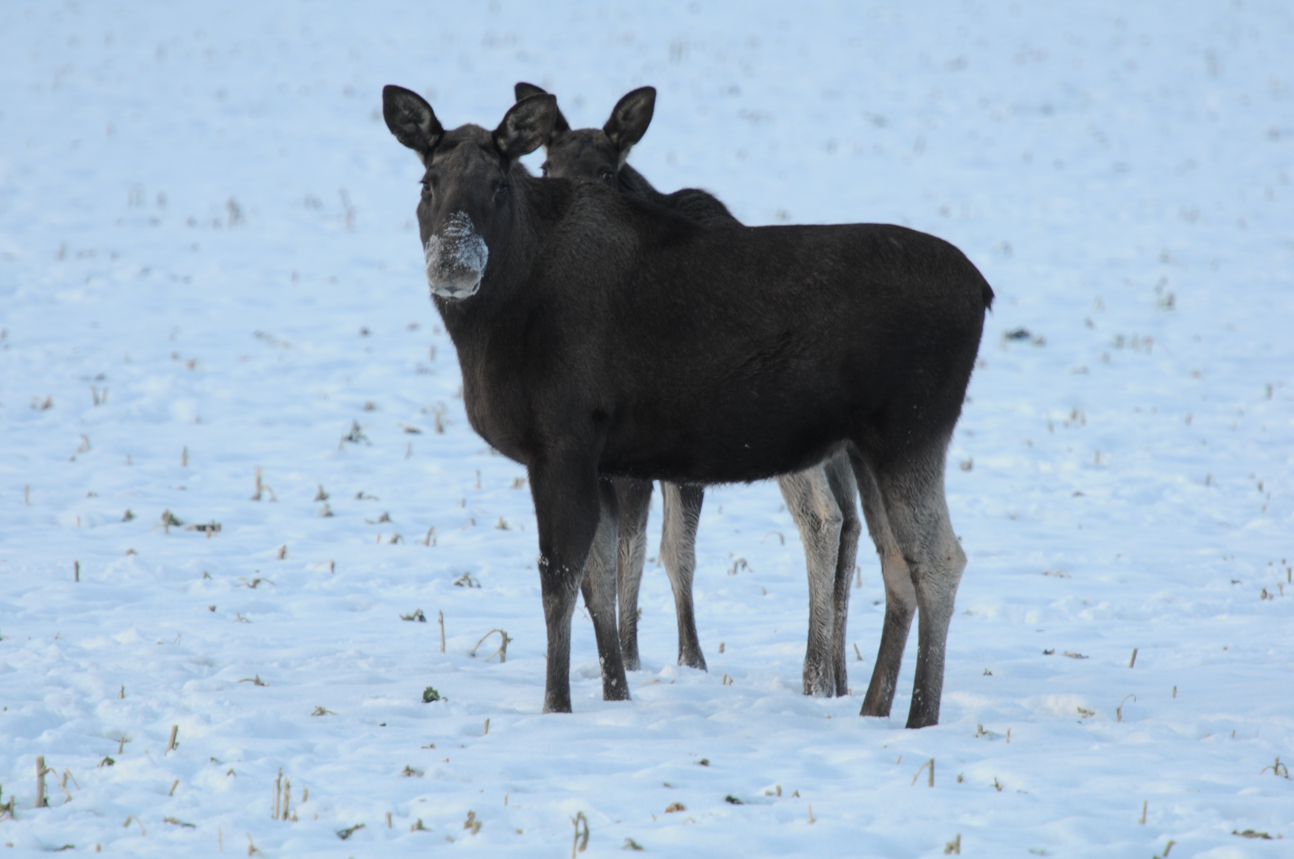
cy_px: 430
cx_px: 647
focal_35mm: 450
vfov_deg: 3.0
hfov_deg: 4.6
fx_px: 16155
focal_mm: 300
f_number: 4.8
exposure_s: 1/50
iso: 400
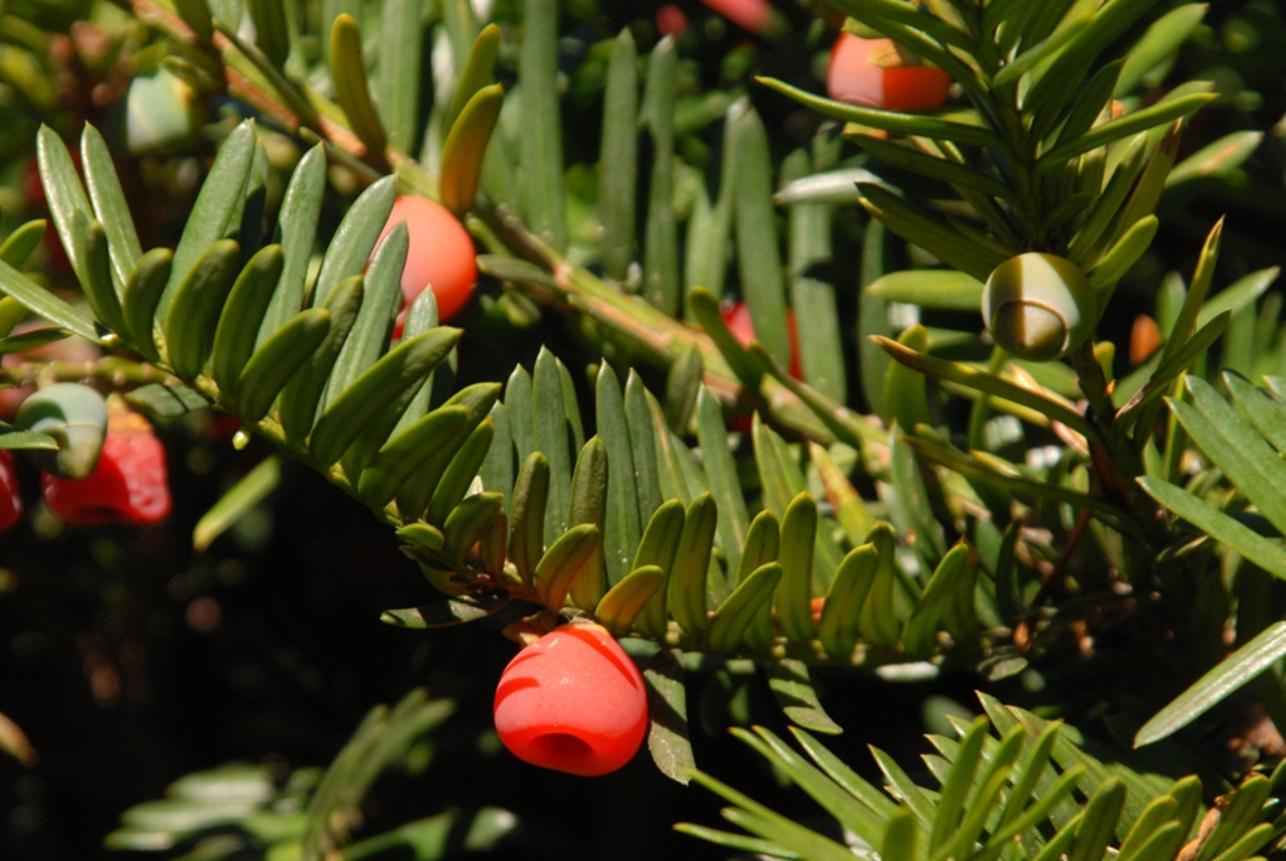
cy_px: 504
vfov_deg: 2.6
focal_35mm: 535
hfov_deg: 3.9
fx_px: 19130
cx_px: 588
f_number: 7.1
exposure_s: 1/200
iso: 400
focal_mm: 300
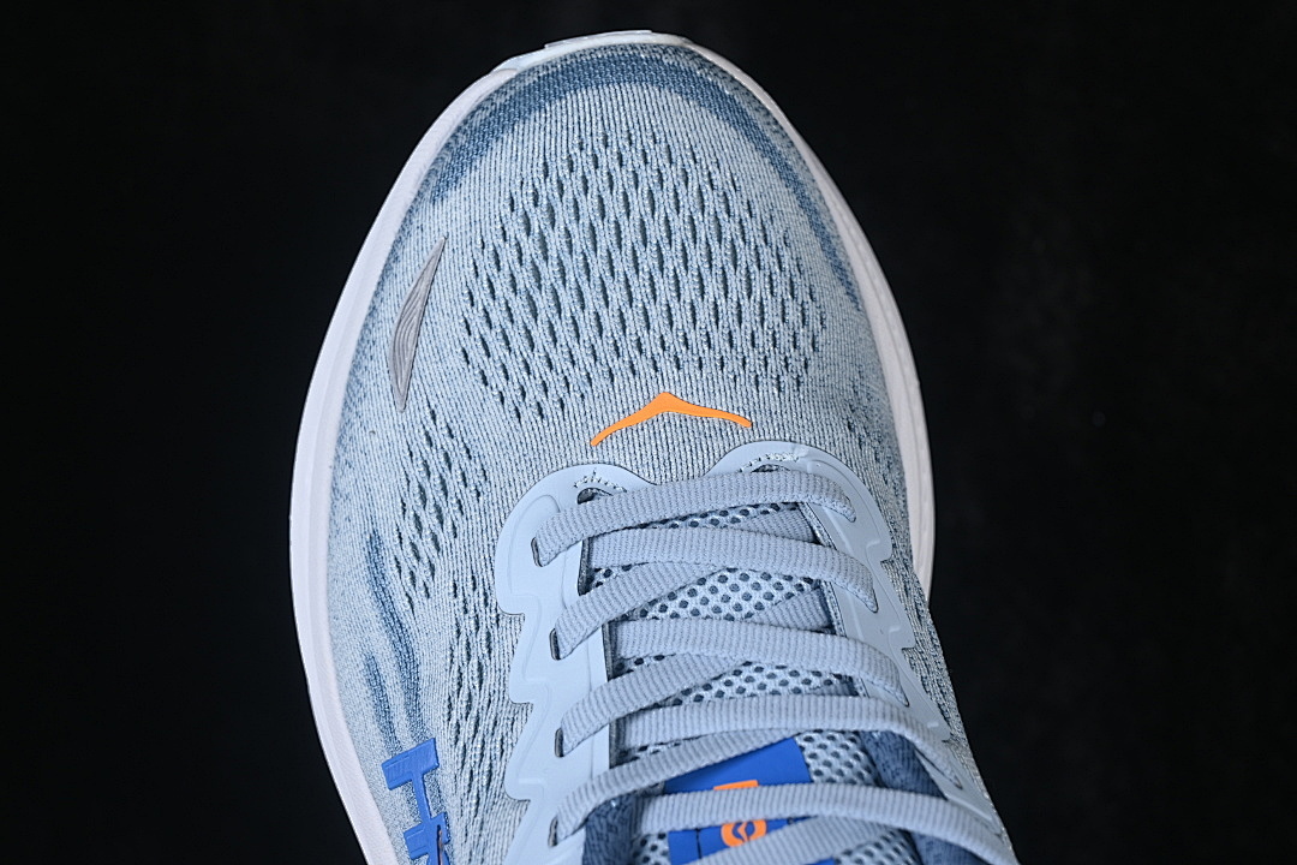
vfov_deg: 18.2
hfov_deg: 27.0
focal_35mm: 75
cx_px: 648
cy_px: 432
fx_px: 2702
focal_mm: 50
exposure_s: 1/80
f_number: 7.1
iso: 160
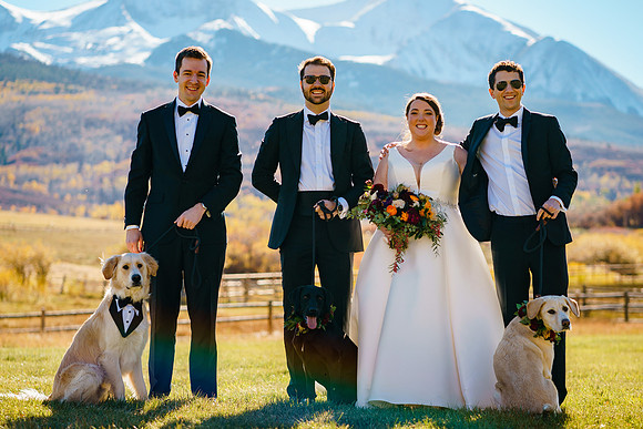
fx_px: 1735
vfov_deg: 14.1
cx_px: 333
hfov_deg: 21.0
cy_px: 239
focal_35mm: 97
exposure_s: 1/2500
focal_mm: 85
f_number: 2.8
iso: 200
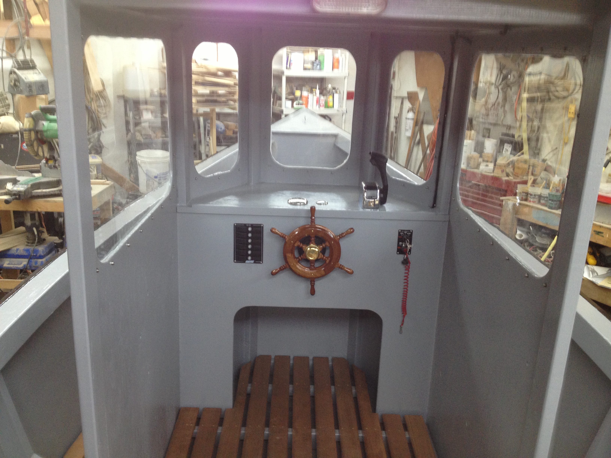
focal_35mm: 35
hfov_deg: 52.6
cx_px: 306
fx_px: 618
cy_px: 229
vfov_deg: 40.7
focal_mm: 4.28
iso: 125
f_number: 2.4
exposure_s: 1/20
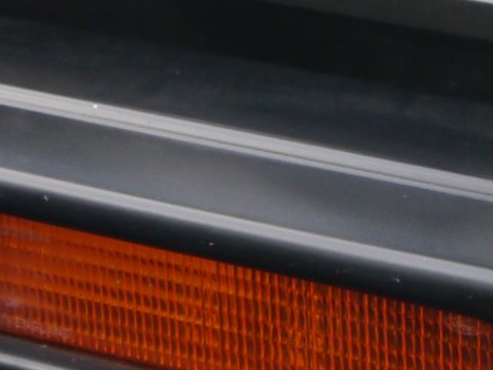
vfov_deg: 7.9
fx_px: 2649
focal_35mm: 186
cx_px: 699
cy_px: -73
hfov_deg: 10.3
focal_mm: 20
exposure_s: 1/60
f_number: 4.2
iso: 320
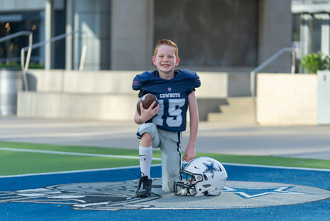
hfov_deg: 16.3
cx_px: 165
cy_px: 110
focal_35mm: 126
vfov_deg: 10.9
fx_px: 1151
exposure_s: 1/500
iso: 100
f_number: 2.8
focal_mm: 121
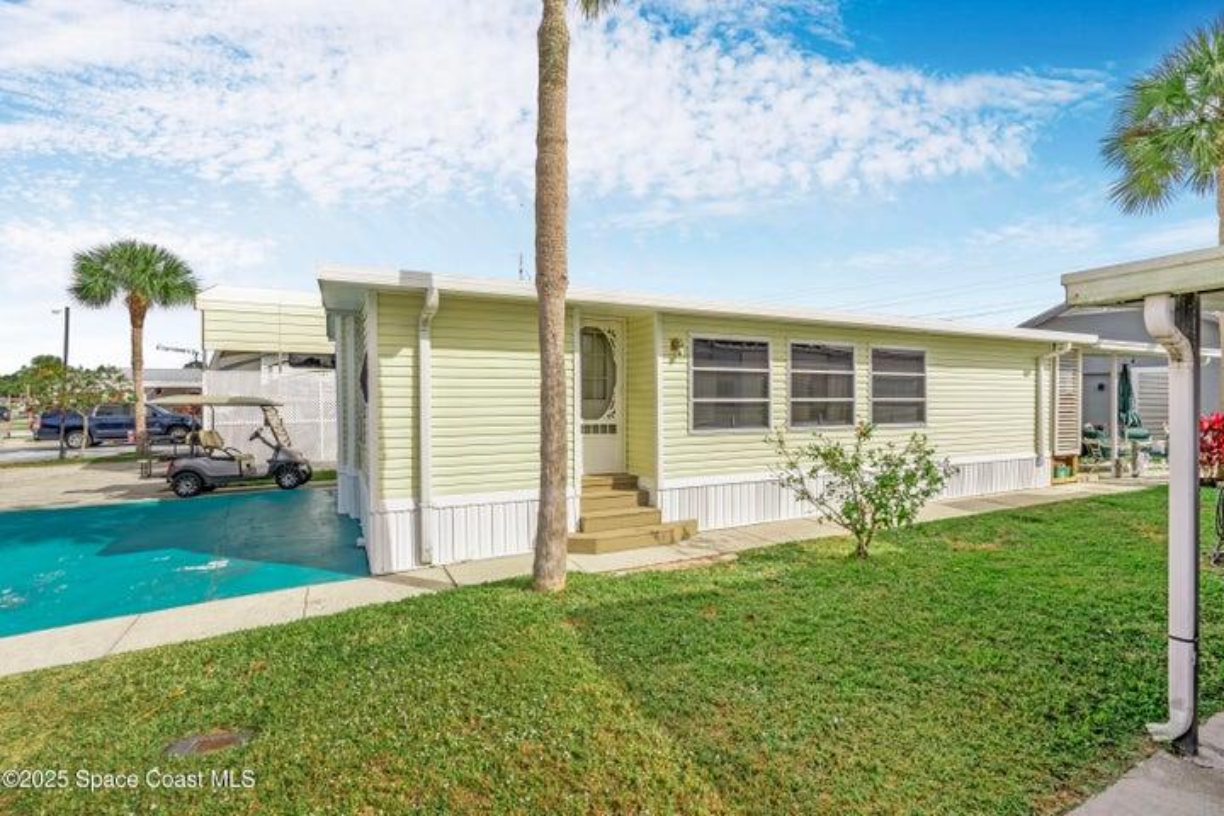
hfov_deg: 95.0
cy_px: 408
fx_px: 561
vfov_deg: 72.1
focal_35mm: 16
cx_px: 612
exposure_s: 1/4000
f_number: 9
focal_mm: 11
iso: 250
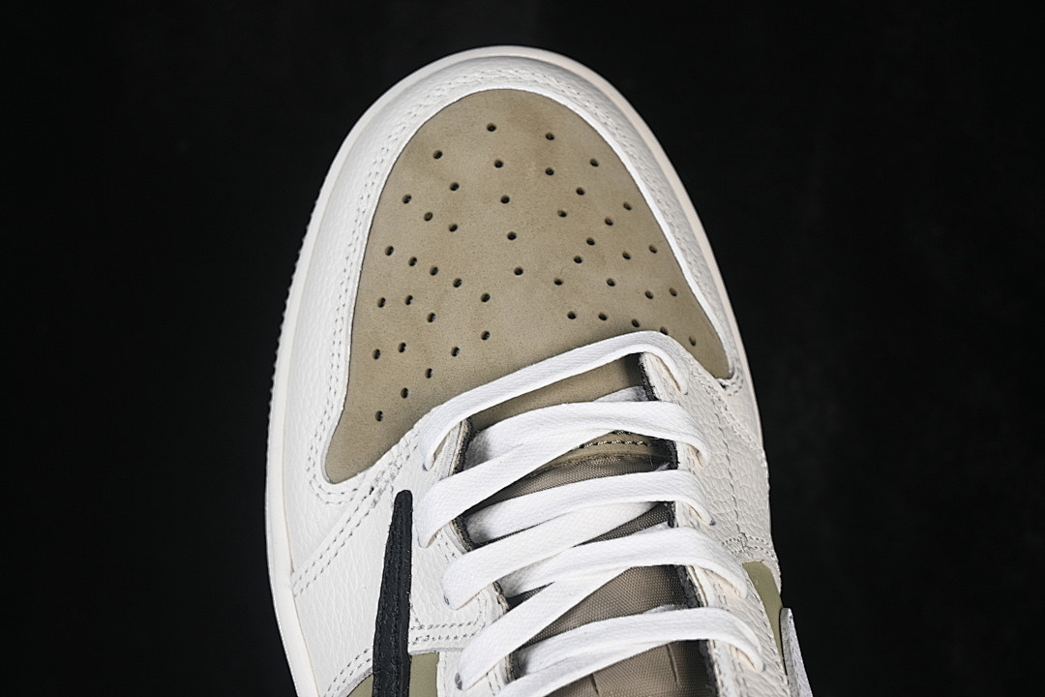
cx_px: 522
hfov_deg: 27.0
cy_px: 348
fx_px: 2177
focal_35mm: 75
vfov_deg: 18.2
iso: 160
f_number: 7.1
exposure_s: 1/80
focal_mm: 50
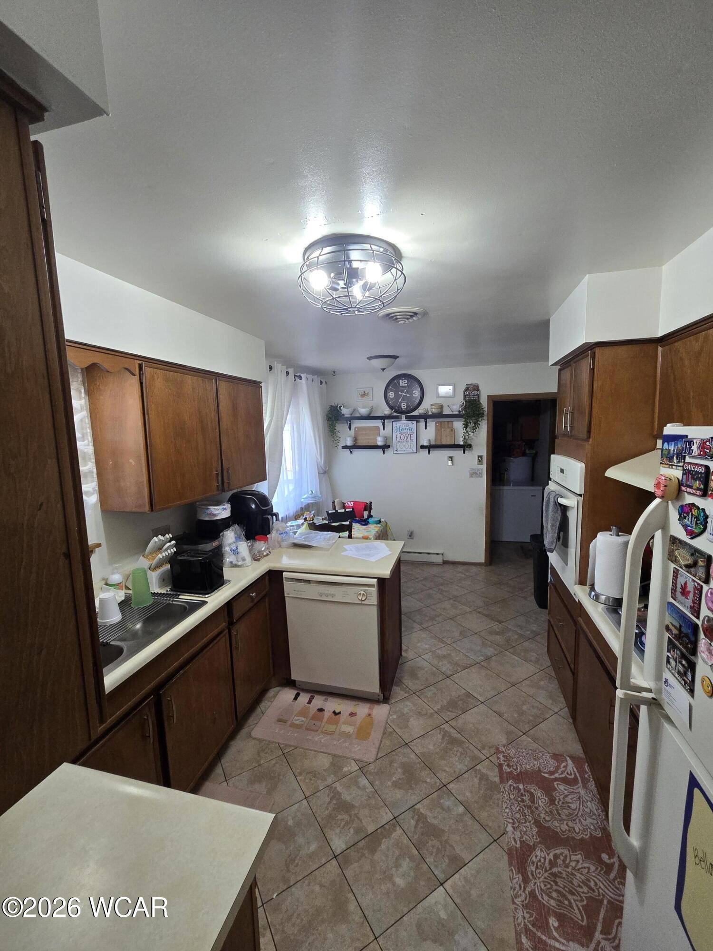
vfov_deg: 106.2
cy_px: 476
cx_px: 356
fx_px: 357
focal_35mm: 13
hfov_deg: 89.9
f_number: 2.2
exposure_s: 1/60
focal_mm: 2.2
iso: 250
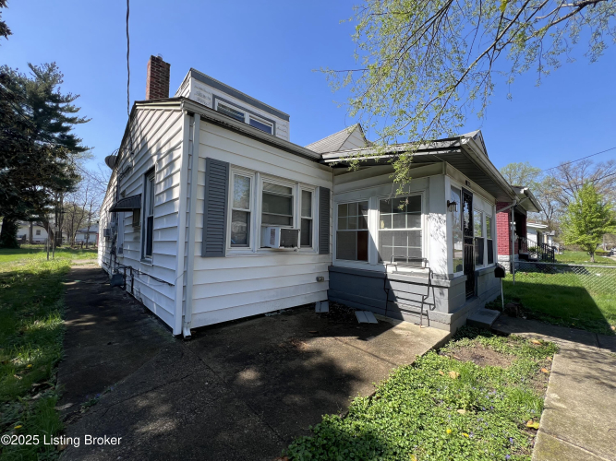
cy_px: 230
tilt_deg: +2.8
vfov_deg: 89.9
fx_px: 231
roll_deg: -0.2
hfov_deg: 106.2
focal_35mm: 13
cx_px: 308
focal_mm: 1.57
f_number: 1.8
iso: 32
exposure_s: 1/576
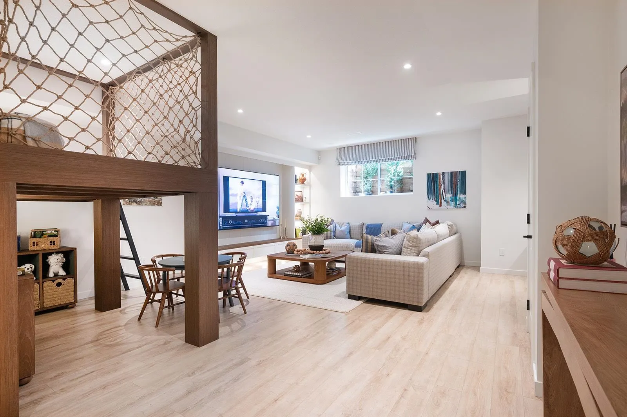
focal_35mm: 17
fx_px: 296
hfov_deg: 93.3
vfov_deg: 70.4
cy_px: 208
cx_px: 314
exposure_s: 1/5
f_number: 10
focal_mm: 17
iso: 640
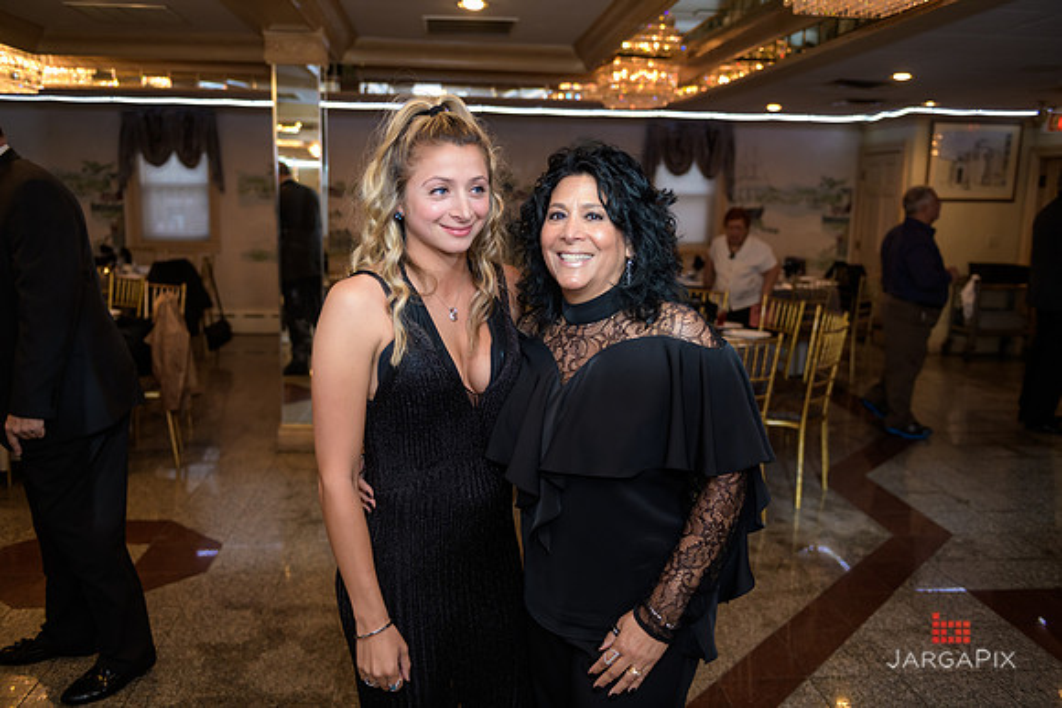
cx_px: 531
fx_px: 944
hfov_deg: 58.7
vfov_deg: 41.1
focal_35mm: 32
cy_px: 354
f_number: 3.2
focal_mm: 32
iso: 1000
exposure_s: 1/125
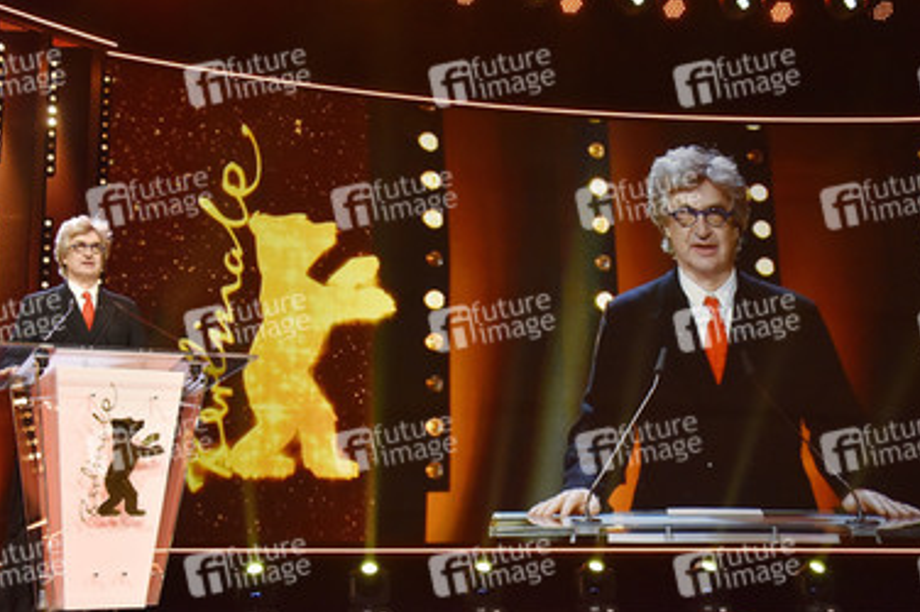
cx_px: 427
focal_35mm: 54
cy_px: 262
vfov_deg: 25.0
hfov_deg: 36.9
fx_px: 1379
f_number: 5
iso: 4000
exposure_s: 1/125
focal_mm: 45
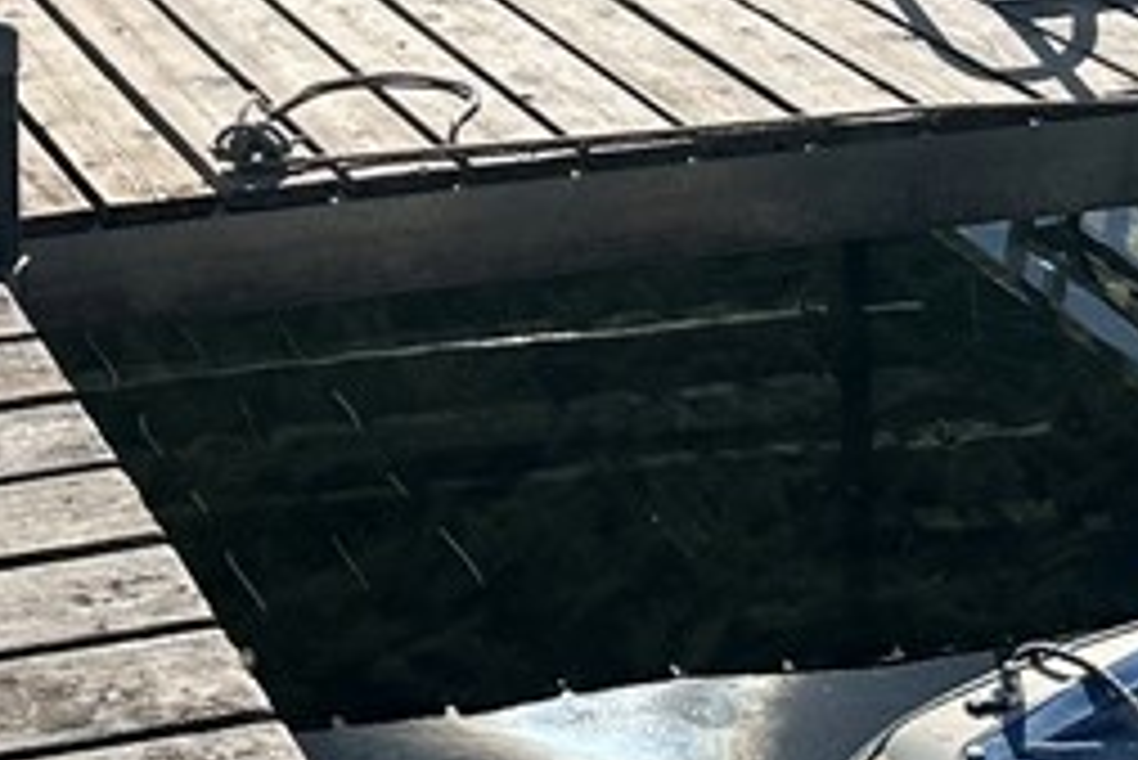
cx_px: -22
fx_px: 3194
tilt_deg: -14.2
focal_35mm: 101
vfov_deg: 13.1
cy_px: -234
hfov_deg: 19.6
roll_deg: +0.2
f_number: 1.78
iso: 80
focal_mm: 6.86
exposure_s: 1/5848
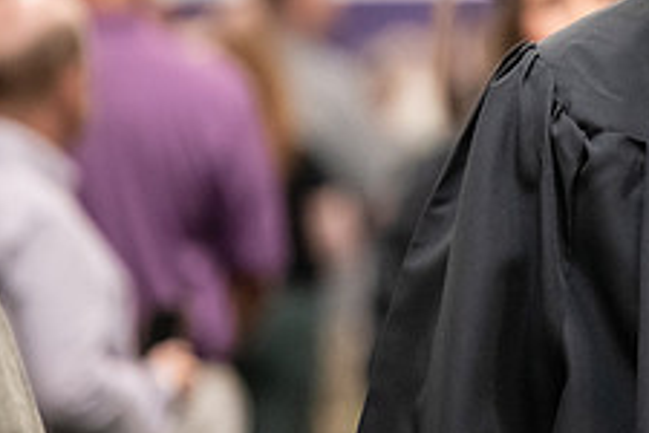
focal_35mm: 451
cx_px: 831
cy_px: 36
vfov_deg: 3.0
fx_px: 8130
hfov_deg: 4.6
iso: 3200
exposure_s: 1/200
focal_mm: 175
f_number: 3.2
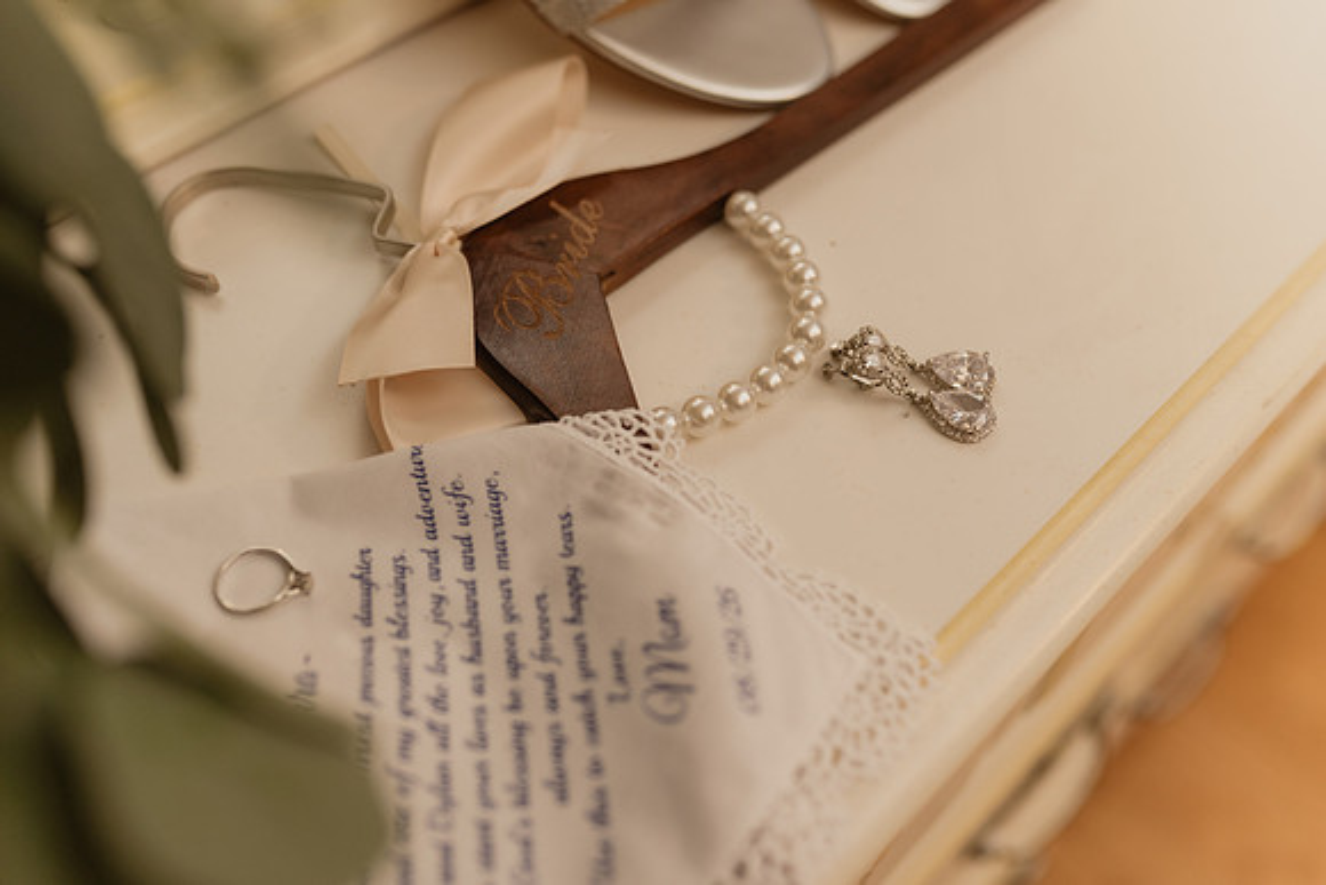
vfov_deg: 36.4
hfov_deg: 52.5
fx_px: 1344
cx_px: 656
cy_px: 439
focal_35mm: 36
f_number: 2.2
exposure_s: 1/125
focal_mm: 35
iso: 320
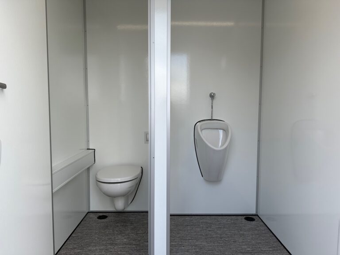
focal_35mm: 24
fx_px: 236
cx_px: 170
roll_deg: -0.9
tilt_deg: -4.0
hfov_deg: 71.6
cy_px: 128
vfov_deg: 56.8
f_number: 1.78
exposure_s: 1/435
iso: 80
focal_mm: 6.86
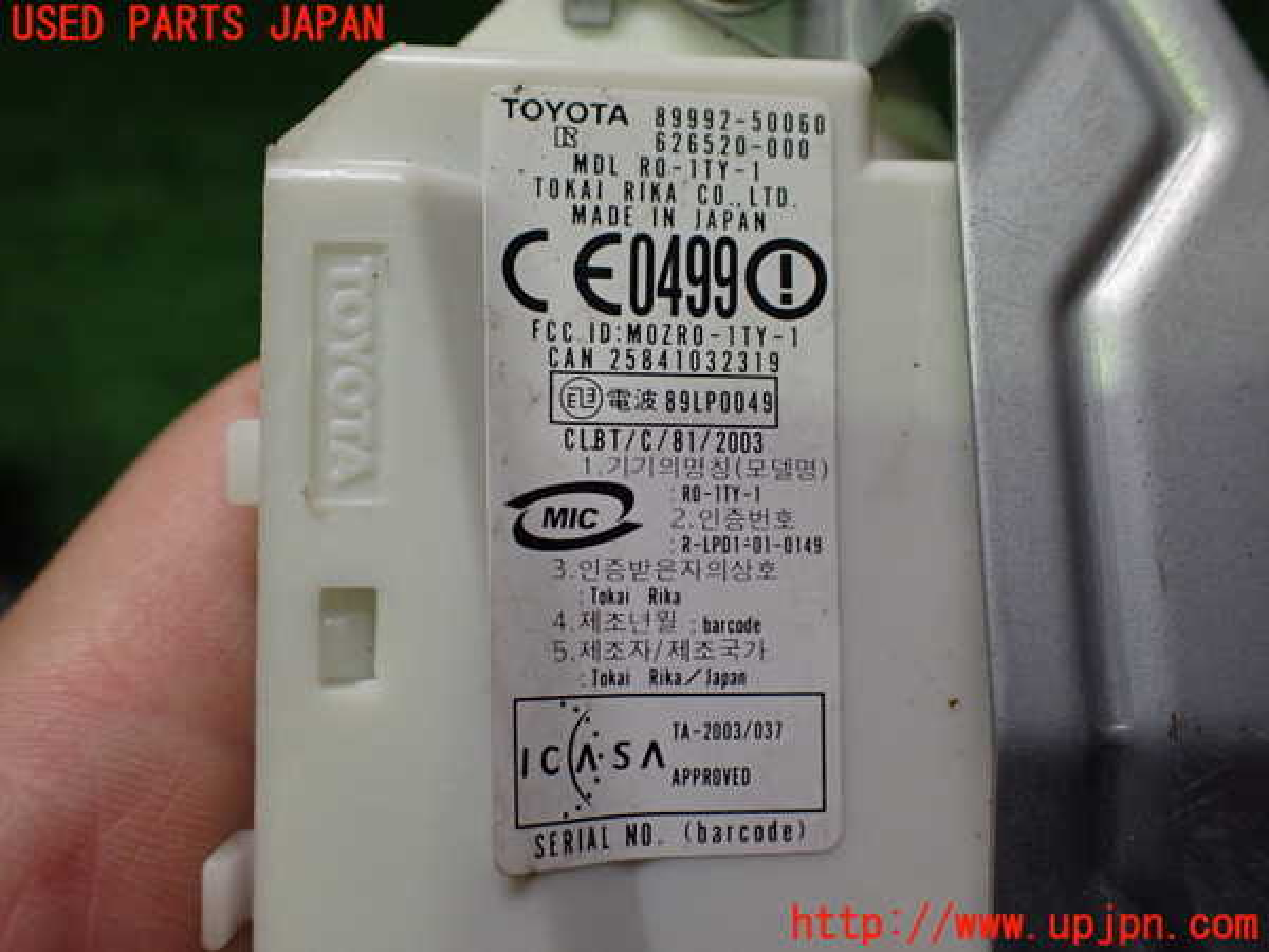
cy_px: 476
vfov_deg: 46.8
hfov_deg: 60.0
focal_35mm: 30
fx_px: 1100
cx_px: 634
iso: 400
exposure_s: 1/125
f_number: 2.3
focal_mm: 5.4
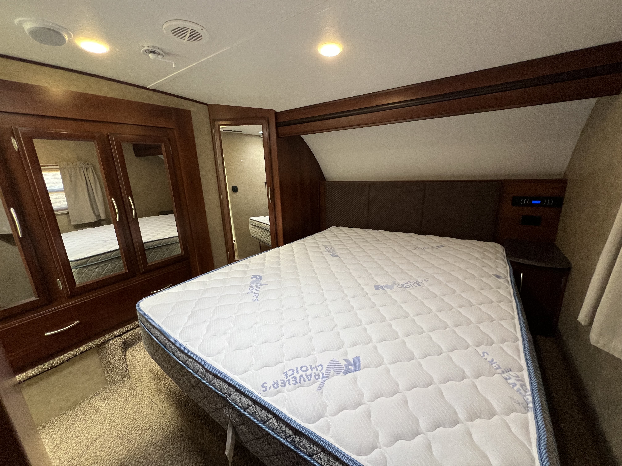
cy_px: 233
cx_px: 311
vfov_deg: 89.9
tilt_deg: -14.5
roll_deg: +1.4
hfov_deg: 106.2
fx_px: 234
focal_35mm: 13
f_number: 1.8
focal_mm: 1.57
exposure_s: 1/99
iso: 250
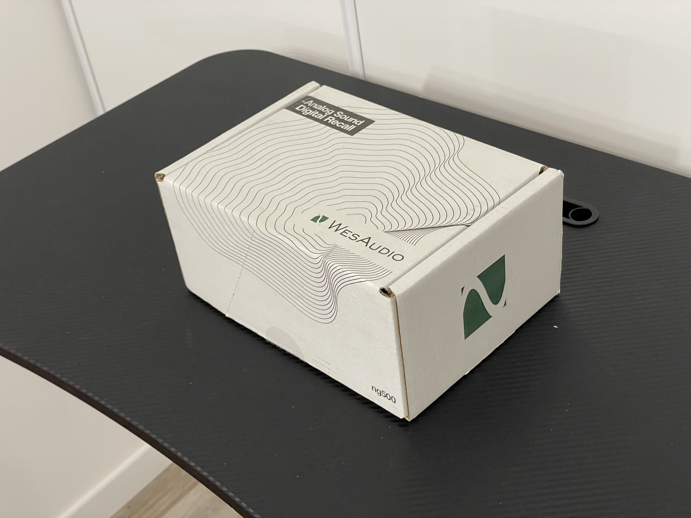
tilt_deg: -38.2
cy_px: 259
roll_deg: +10.1
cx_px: 346
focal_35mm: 52
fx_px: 1038
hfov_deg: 36.8
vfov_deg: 28.0
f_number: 2
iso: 200
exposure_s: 1/67
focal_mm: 6
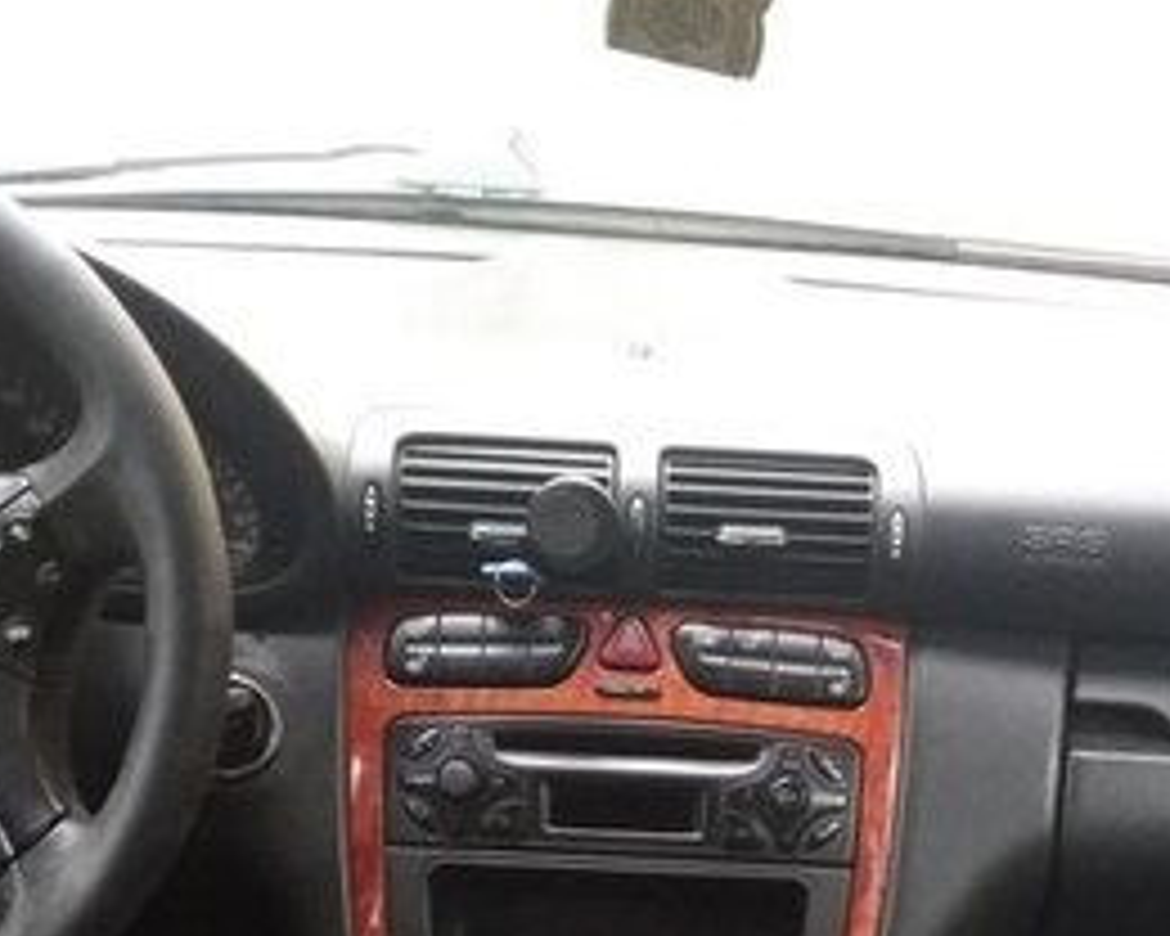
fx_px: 1801
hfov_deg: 35.8
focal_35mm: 52
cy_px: 1060
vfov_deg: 26.5
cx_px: 729
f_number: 2
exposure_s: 1/50
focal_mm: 3.57
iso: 603
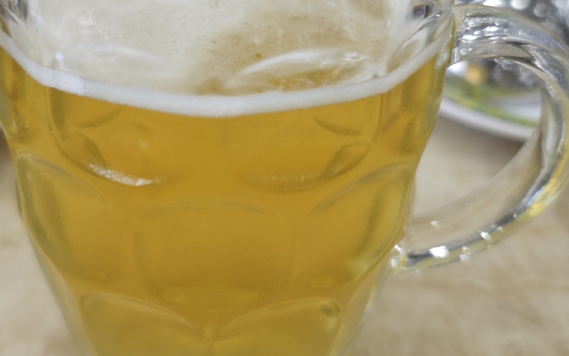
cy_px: 75
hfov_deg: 45.0
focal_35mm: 44
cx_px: 229
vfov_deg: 28.6
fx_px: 682
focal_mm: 6.68
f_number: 1.42
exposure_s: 1/100
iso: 80
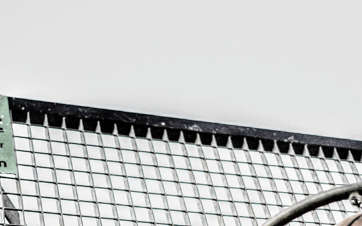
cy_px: 230
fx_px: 1055
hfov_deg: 19.5
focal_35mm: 107
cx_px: 187
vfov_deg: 12.1
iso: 1000
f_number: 1.8
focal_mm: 50
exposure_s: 1/2000
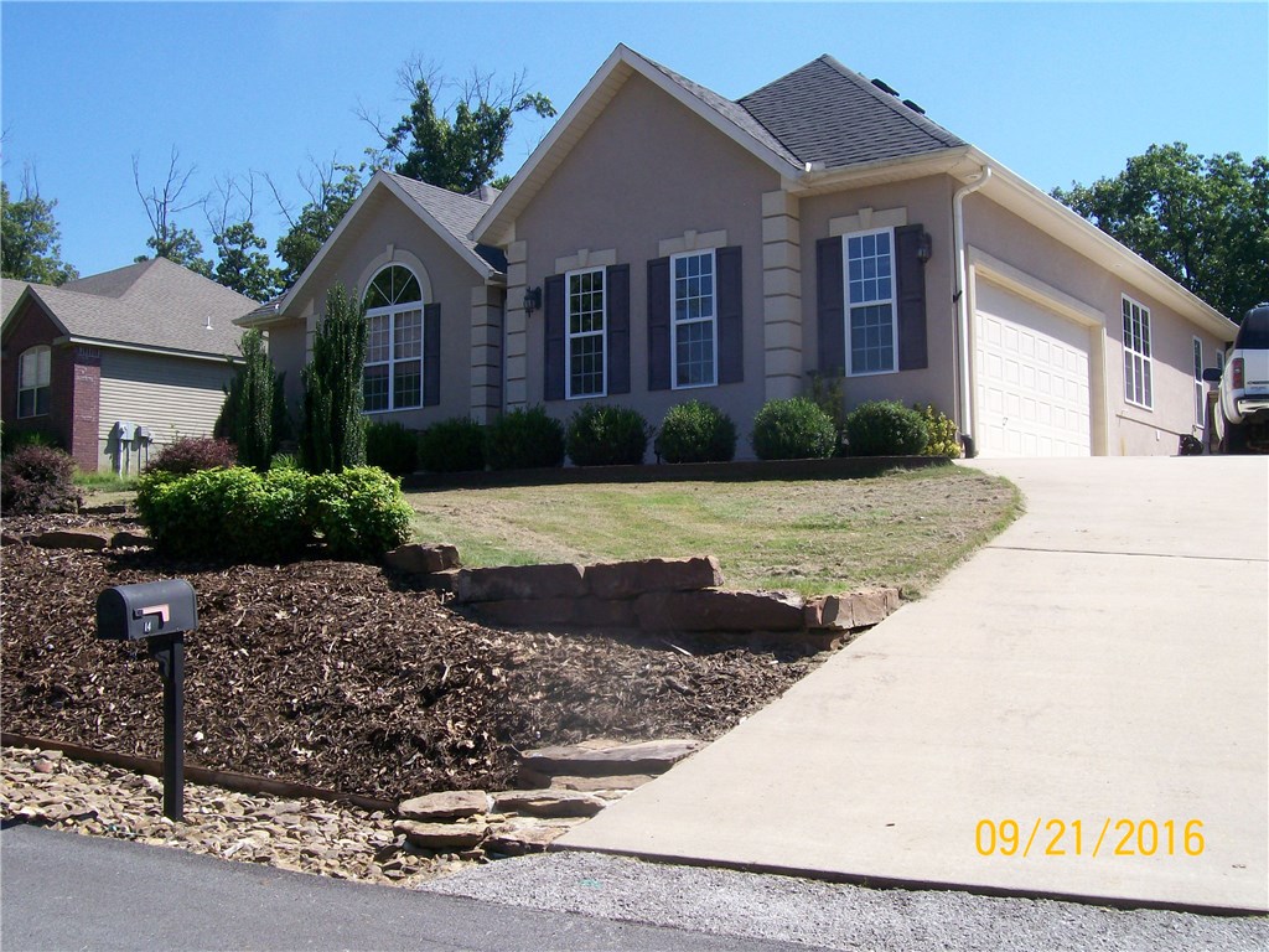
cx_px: 634
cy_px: 476
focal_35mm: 36
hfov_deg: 51.4
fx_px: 1320
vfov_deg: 39.7
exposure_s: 1/427
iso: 80
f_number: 4.8
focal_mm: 6
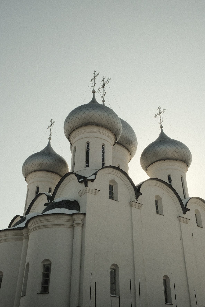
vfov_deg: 53.1
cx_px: 102
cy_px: 154
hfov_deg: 36.9
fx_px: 307
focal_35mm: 36
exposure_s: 1/250
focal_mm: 24.3
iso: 800
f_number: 22
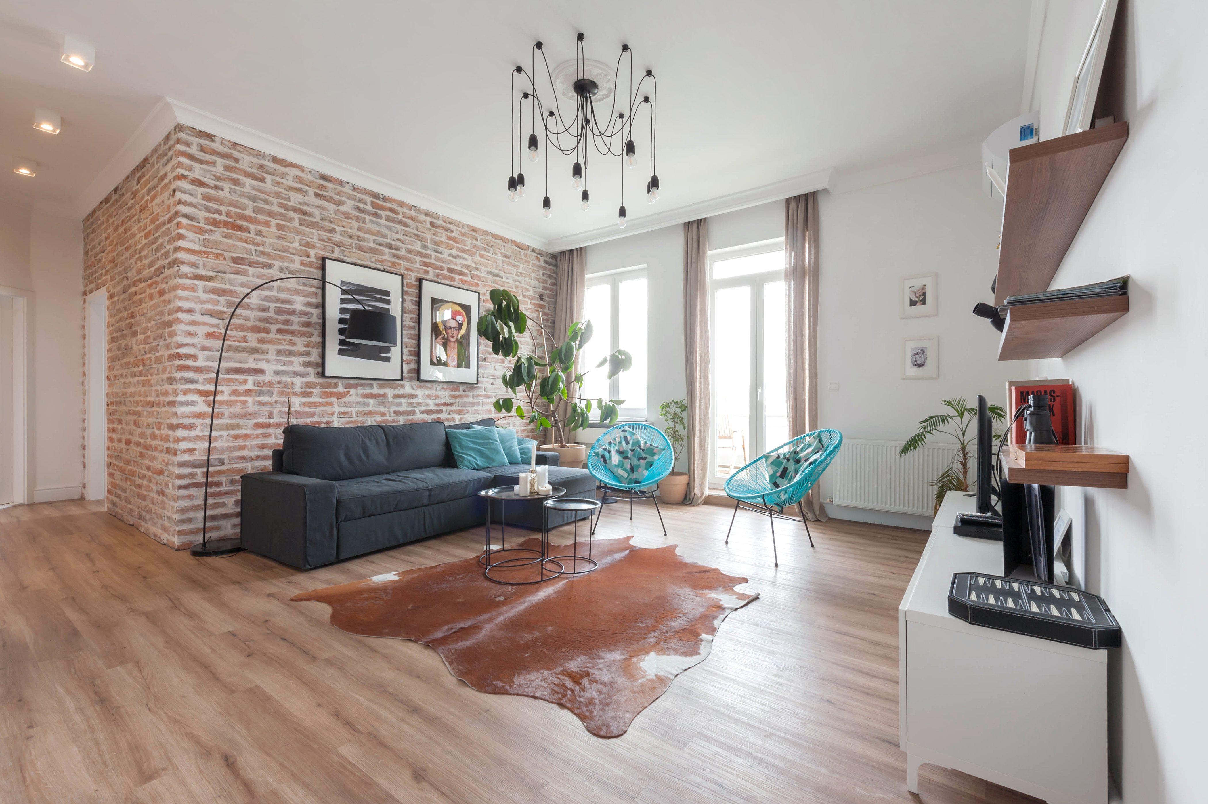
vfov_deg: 77.3
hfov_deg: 100.4
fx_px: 503
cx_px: 604
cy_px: 402
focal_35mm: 15
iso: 320
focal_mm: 15
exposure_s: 1/2
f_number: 16
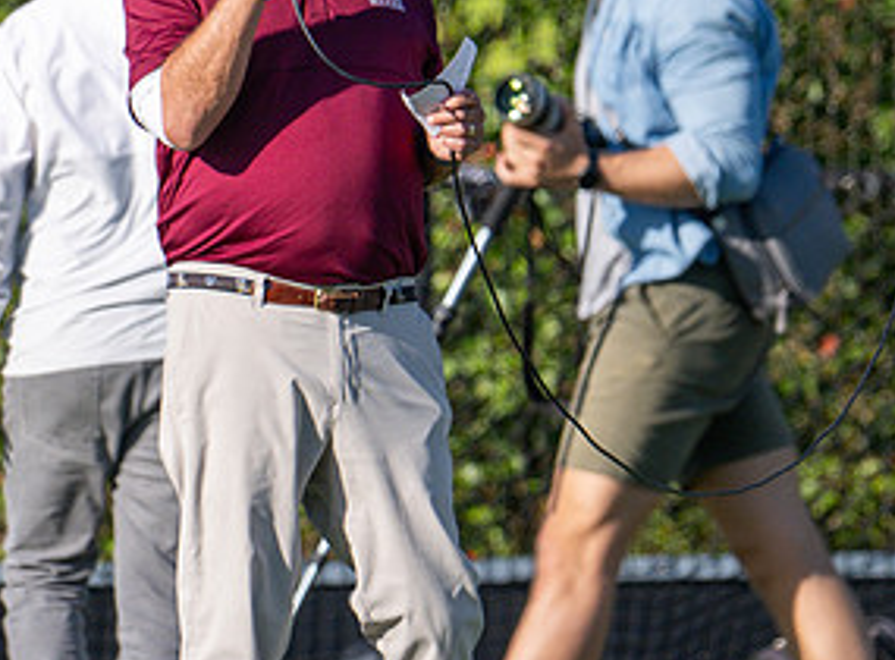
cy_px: 59
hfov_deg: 1.4
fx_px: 36458
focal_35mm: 1419
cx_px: 328
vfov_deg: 1.0
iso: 250
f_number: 4.5
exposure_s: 1/2500
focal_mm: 400
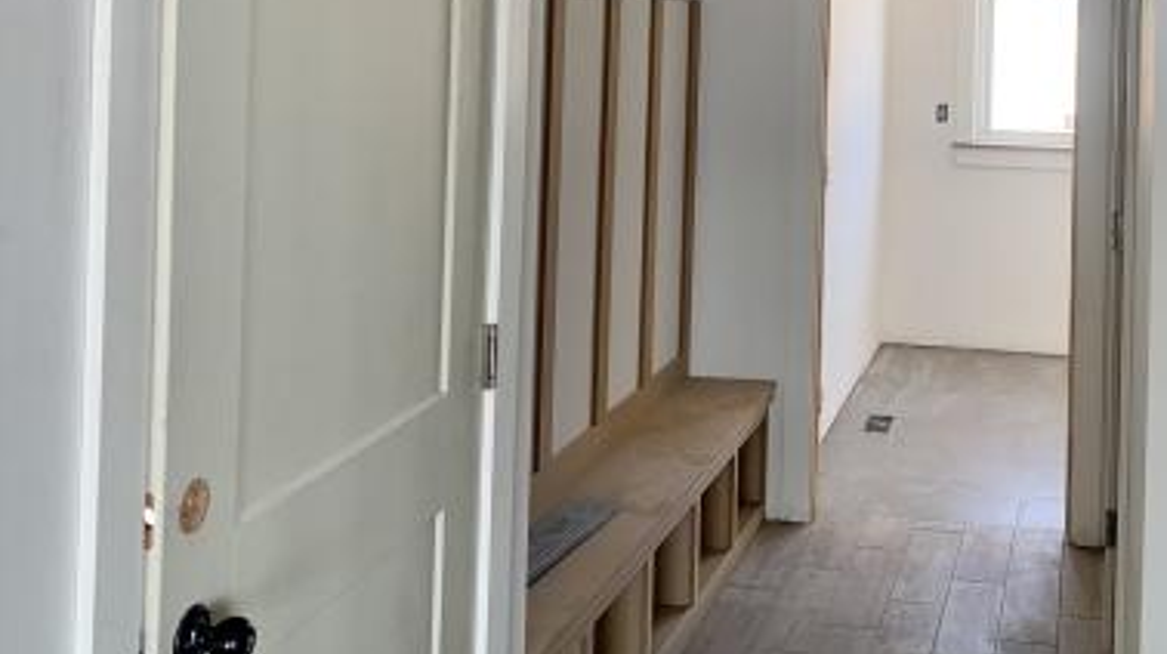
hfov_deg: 42.0
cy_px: 28
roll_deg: -2.0
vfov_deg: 24.0
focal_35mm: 48
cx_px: 834
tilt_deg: +0.3
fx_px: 1484
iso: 80
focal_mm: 4.25
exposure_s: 1/121
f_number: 1.8
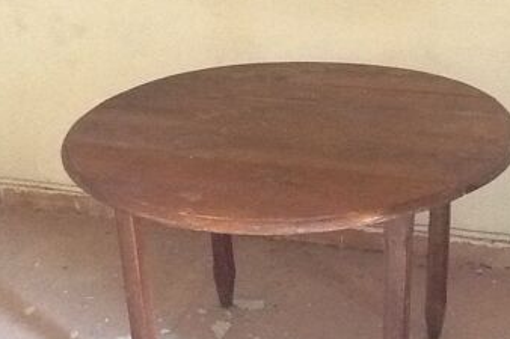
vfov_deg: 20.9
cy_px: 212
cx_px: 335
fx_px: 920
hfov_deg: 30.8
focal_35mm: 65
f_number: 2.4
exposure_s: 1/25
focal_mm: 2.03
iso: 320
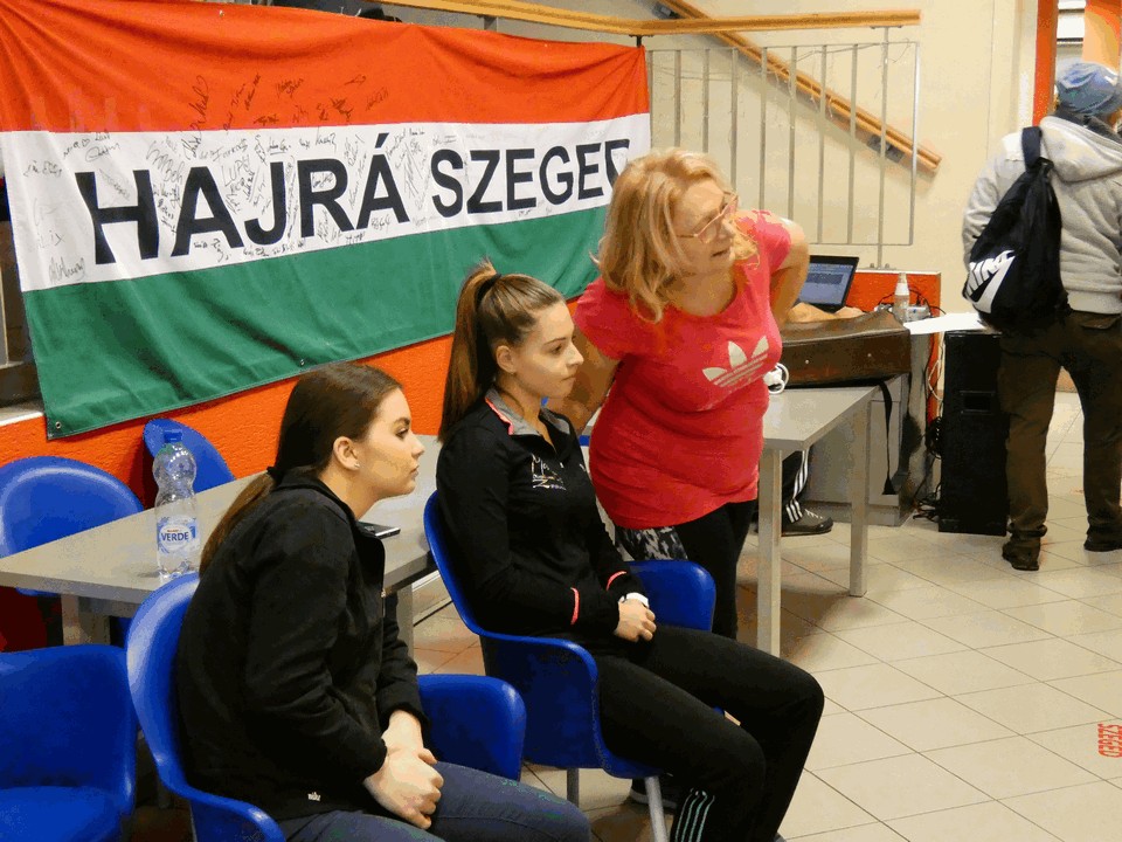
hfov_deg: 39.7
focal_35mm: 48
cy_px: 421
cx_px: 561
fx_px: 1556
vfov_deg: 30.3
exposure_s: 1/40
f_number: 3.8
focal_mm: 8.6
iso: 1600
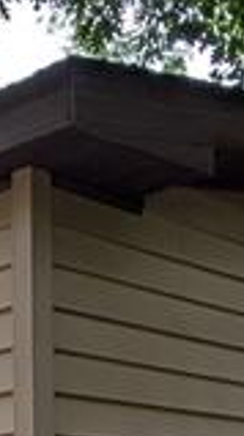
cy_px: 537
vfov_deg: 23.0
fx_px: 970
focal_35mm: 84
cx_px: -16
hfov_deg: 14.1
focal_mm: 2.02
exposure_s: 1/992
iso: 56
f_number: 1.7
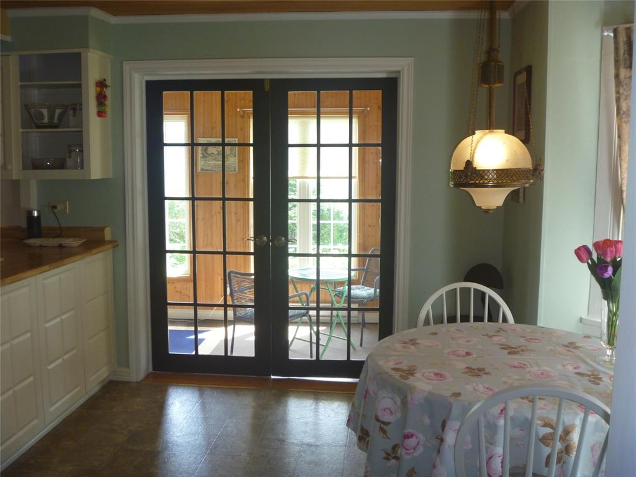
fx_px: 643
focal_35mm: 35
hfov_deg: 52.6
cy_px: 238
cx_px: 318
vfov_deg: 40.7
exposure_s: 1/30
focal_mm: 6.3
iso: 125
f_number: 3.5
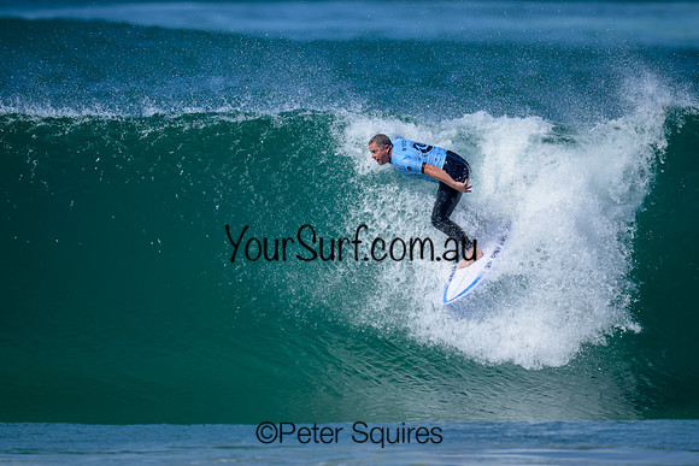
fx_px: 17094
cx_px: 355
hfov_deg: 2.3
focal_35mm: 880
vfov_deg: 1.6
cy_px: 210
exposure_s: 1/2000
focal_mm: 800
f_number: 6.3
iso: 320
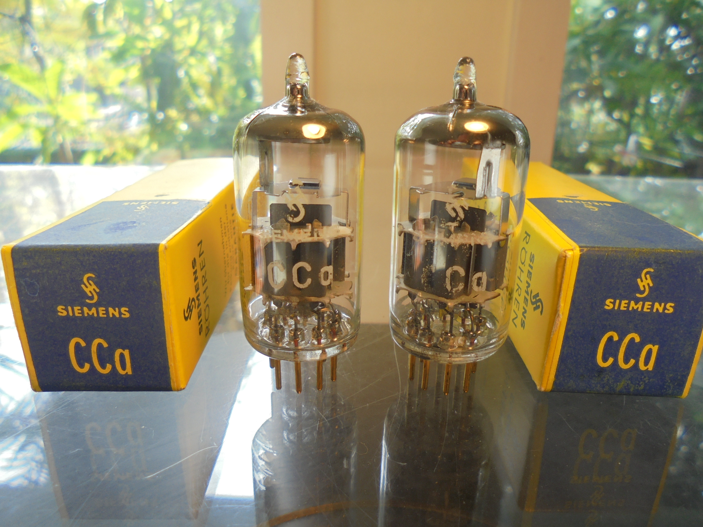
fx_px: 528
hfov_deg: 67.3
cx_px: 352
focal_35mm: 26
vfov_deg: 53.1
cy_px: 264
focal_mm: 4.6
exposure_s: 1/60
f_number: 3.5
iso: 100
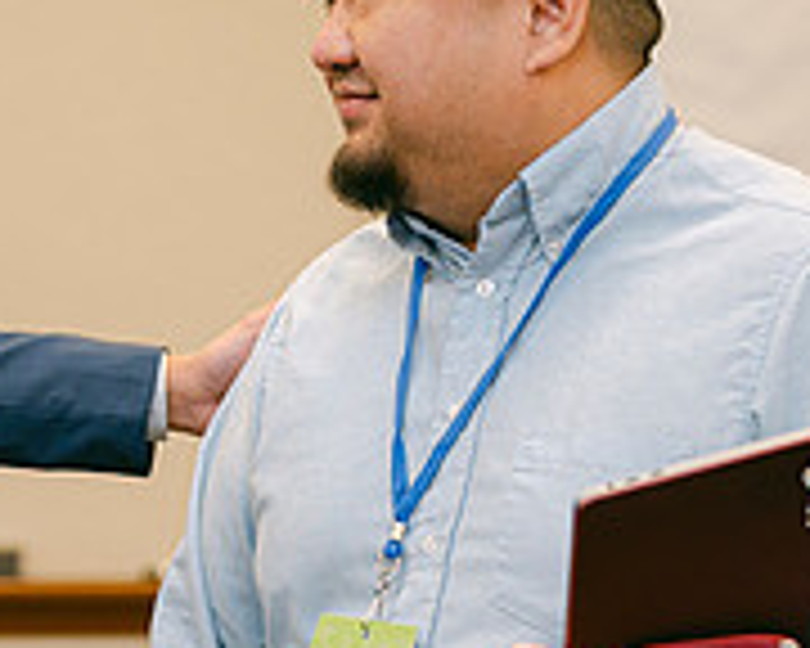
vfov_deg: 10.2
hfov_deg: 12.6
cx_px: -54
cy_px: 360
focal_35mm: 151
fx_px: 3620
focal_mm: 50
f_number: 2
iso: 500
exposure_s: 1/125
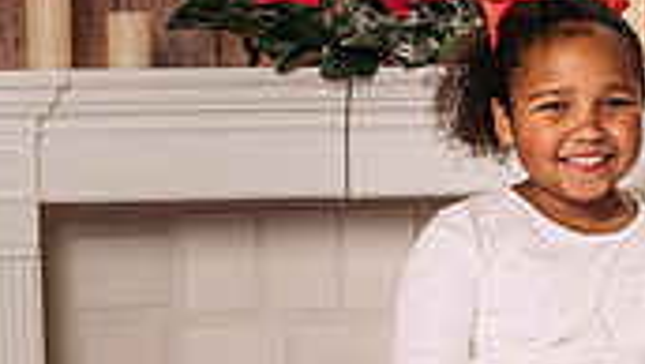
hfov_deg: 16.4
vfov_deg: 9.1
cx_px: 320
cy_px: 514
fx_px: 2242
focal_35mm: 131
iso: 100
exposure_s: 1/100
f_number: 5.6
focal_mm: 35
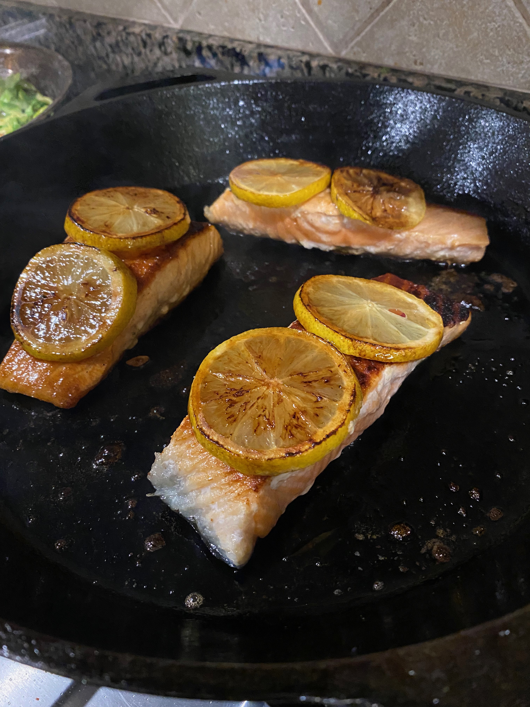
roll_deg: +3.9
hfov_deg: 53.1
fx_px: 531
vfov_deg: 67.3
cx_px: 265
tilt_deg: -44.1
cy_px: 354
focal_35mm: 26
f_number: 1.8
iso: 640
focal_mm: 4.25
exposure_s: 1/30
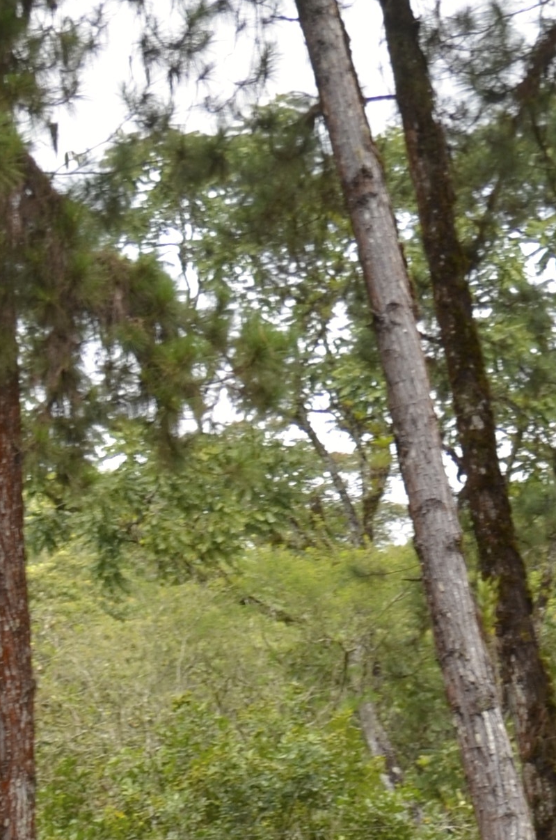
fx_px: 7841
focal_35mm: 337
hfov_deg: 4.1
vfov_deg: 6.0
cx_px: 236
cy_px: 1642
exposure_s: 1/160
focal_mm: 55
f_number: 6.3
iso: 200
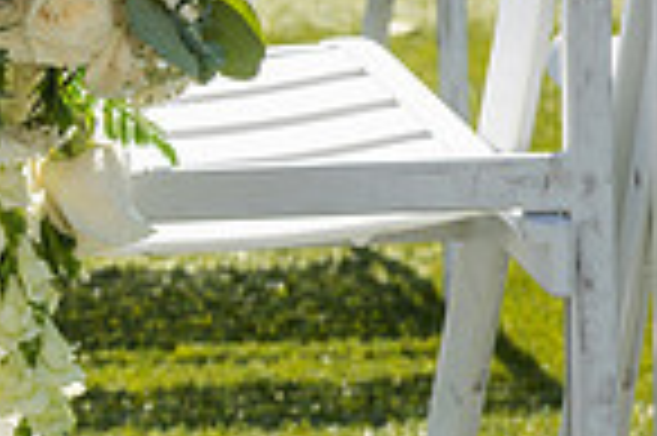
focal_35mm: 278
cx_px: -572
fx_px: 5068
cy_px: 47
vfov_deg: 4.9
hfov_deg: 7.2
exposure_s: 1/250
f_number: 8
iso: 100
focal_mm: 70
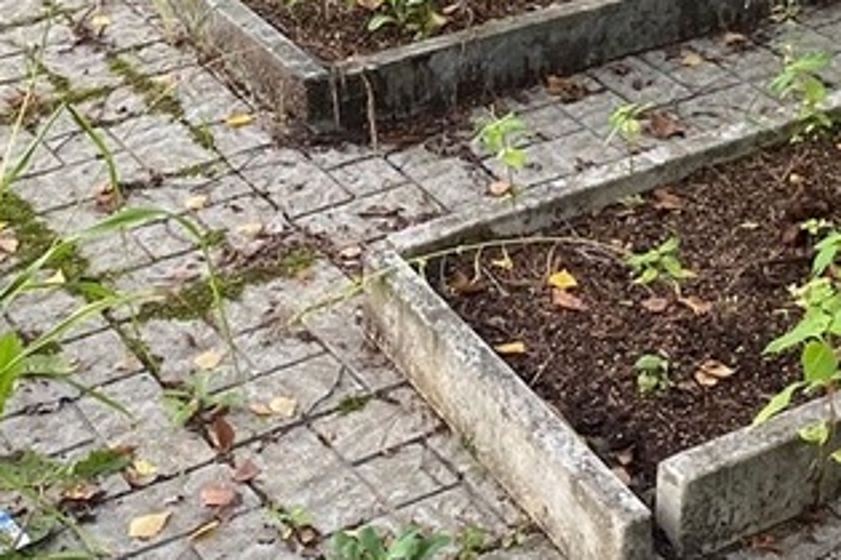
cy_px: -83
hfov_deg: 23.1
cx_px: 430
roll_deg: -1.7
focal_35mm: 88
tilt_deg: -16.8
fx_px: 2056
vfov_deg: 15.1
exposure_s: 1/111
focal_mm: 4.25
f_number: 1.8
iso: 125
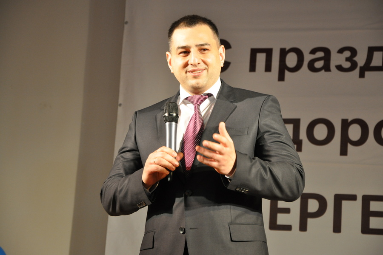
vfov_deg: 10.8
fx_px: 1356
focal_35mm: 128
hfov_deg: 16.1
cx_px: 192
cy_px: 128
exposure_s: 1/50
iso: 800
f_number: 5.6
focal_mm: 85
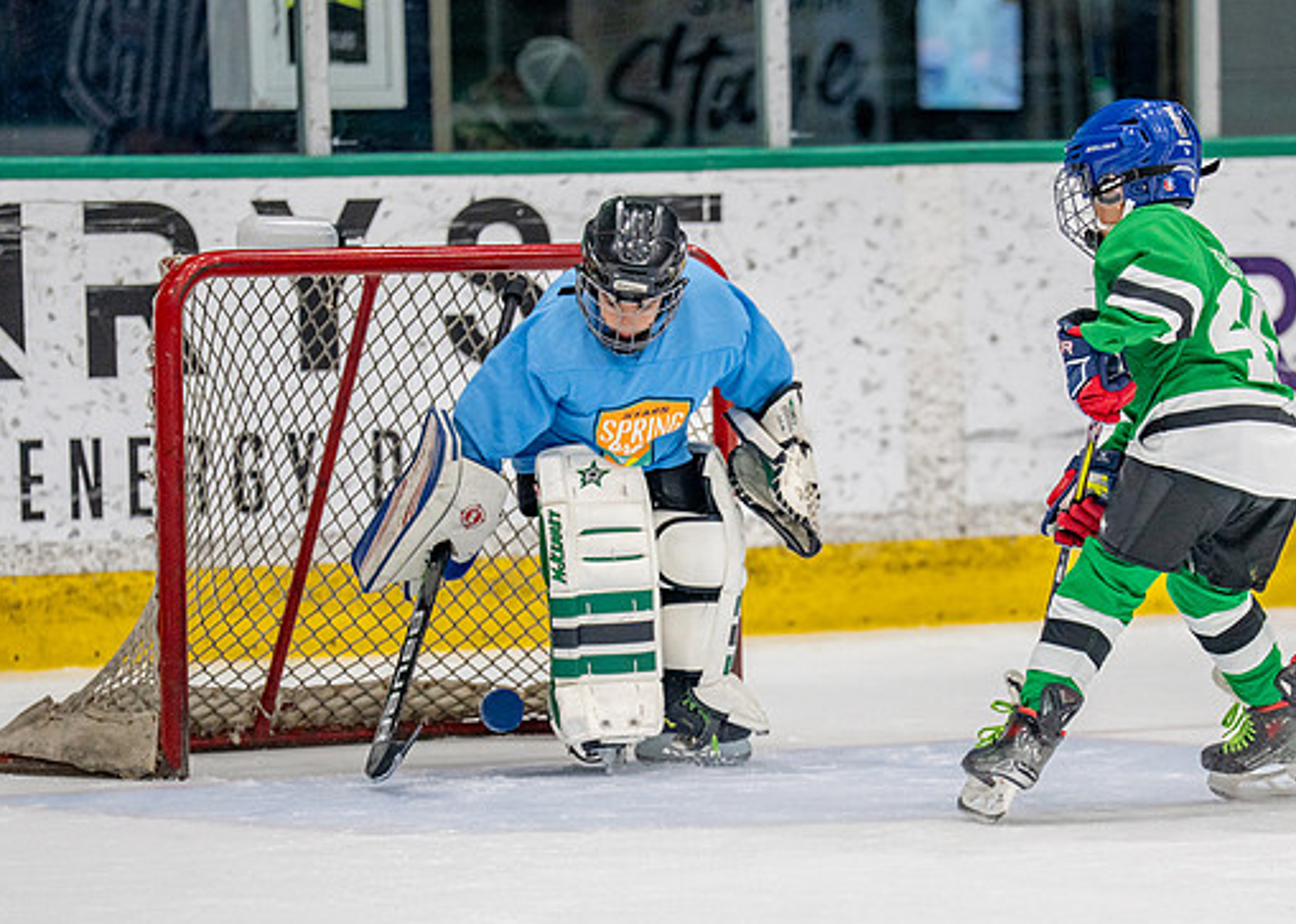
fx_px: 12398
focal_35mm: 337
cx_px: 920
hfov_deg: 6.0
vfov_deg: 4.3
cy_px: 761
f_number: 2.8
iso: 1000
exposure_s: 1/1600
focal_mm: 188
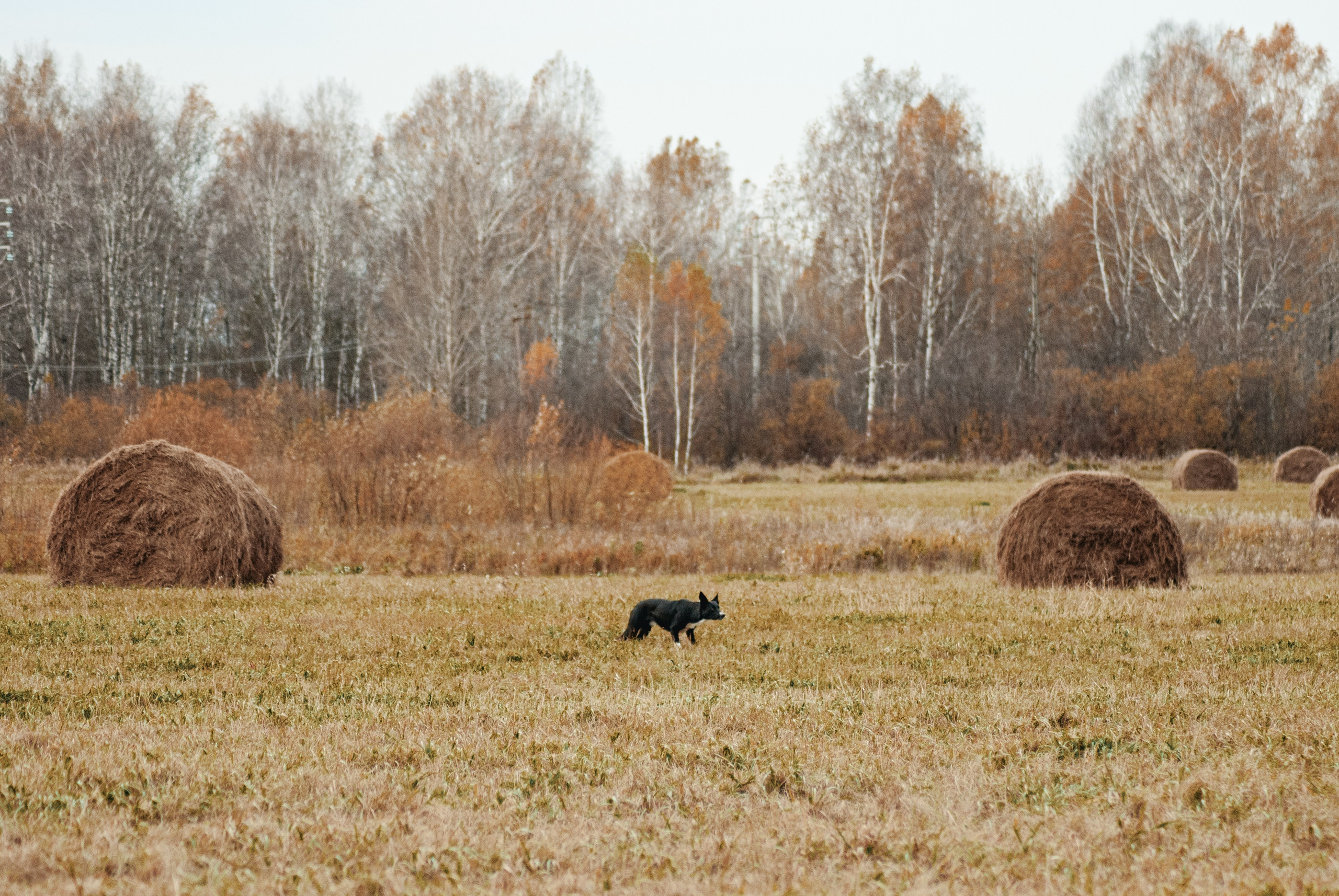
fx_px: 6568
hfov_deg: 11.6
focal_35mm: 176
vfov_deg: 7.8
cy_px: 448
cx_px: 670
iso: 800
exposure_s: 1/1250
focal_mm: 110
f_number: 4
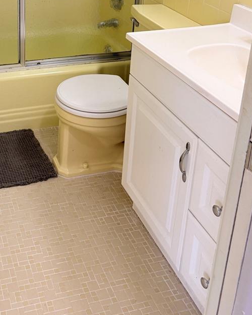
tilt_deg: -17.4
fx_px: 420
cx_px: 33
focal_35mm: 45
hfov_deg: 32.1
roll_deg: -1.1
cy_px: 15
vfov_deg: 37.6
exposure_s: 1/60
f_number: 1.78
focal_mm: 6.76
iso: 200
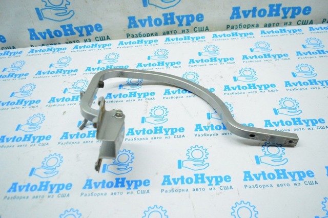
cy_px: 109
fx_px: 273
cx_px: 164
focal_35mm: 30
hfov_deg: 62.0
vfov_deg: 43.5
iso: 6400
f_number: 4
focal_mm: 20
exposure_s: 1/800
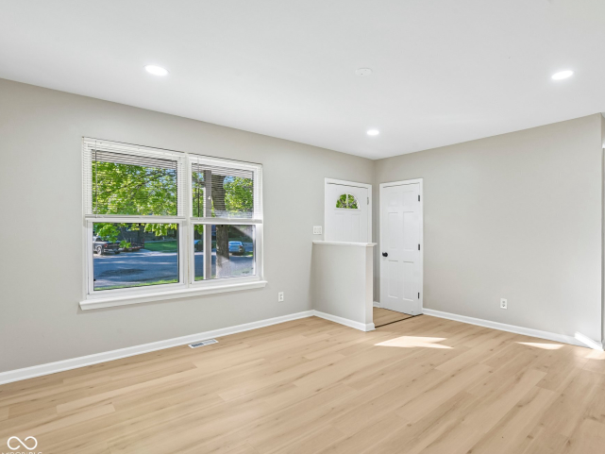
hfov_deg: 87.2
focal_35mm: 18
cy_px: 231
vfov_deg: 71.6
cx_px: 345
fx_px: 315
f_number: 8
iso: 140
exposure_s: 1/15
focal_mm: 16
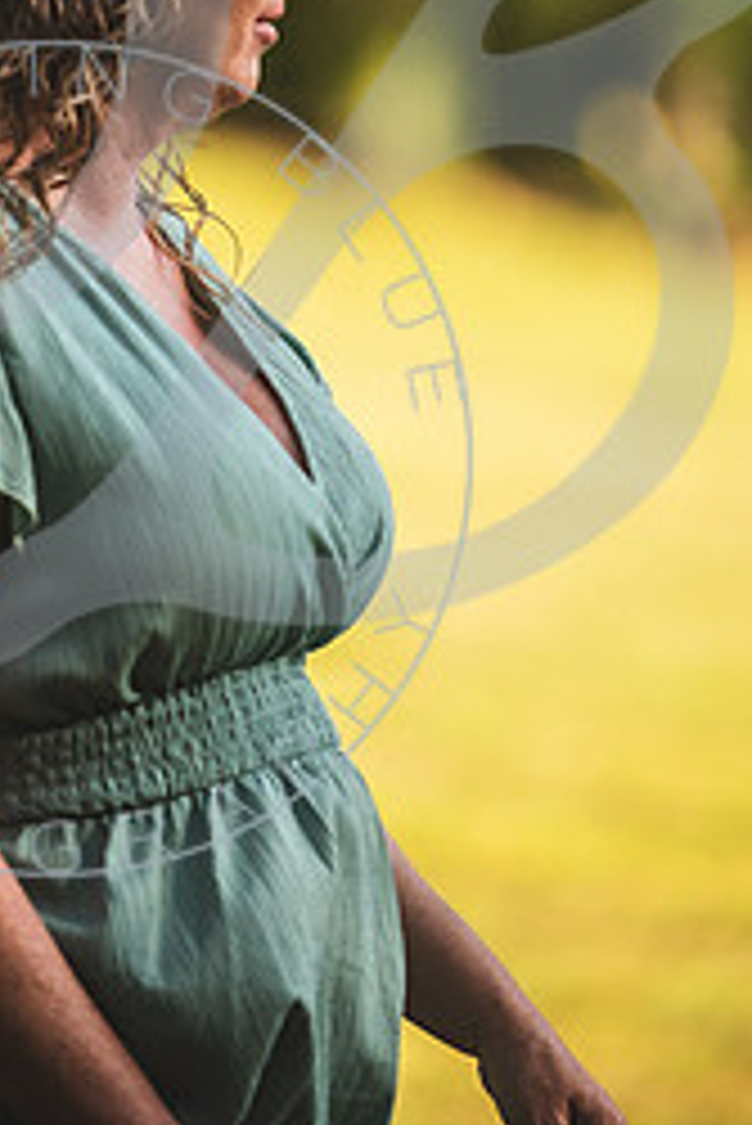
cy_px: 117
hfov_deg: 4.0
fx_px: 10700
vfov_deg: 6.0
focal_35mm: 342
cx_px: 257
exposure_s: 1/1600
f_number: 2.8
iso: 400
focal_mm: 190
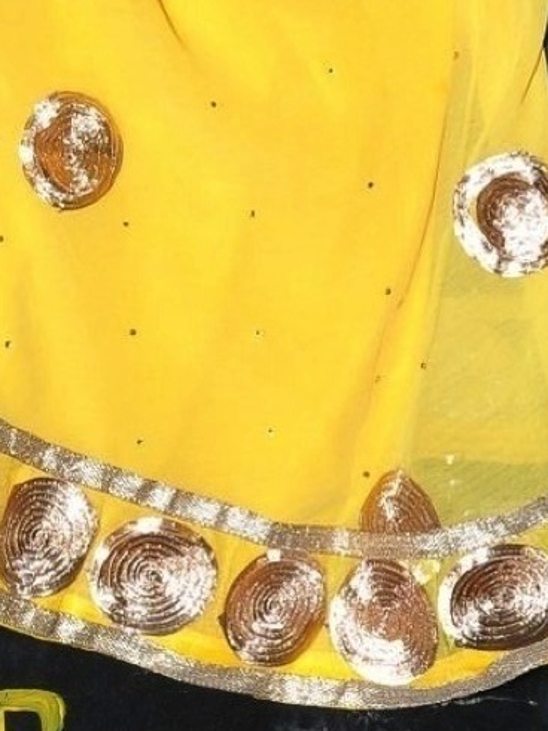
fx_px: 3358
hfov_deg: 9.2
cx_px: -130
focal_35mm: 159
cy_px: -302
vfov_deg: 12.0
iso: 500
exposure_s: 1/125
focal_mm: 30
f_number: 14
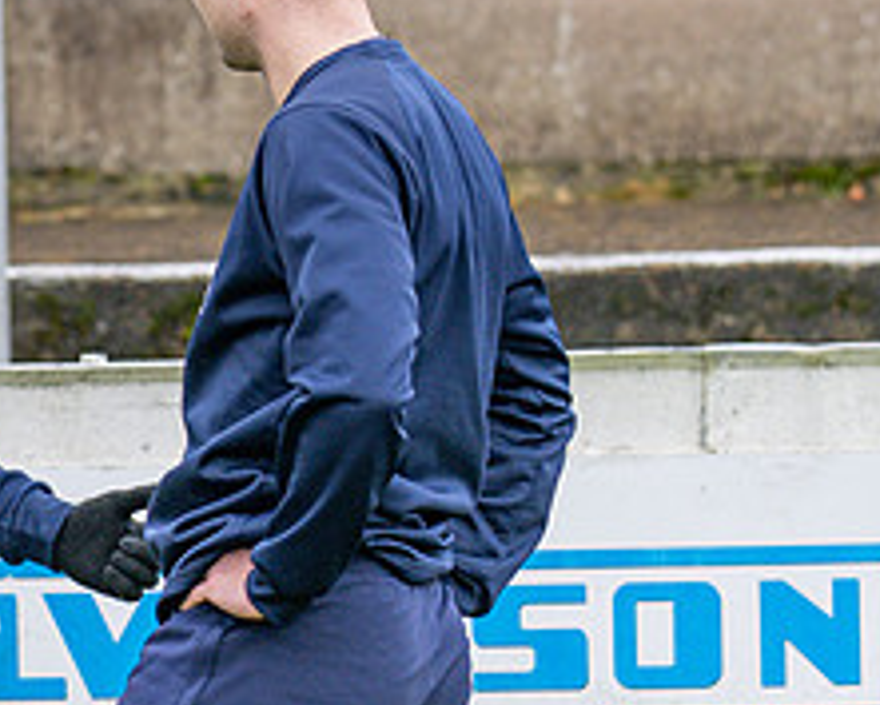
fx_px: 16233
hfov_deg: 3.1
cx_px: -77
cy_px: 657
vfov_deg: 2.5
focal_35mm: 623
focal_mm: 135
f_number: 2.8
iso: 200
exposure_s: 1/1600
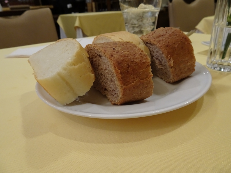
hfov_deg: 71.6
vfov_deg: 56.8
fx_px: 160
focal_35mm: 24
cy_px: 86
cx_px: 116
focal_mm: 4.1
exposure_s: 1/30
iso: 400
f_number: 3.5
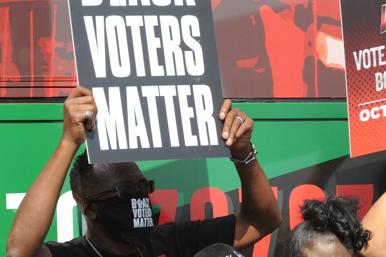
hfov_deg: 8.5
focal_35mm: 243
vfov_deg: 5.6
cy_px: 70
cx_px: 271
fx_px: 2604
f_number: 18
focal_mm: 155
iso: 2500
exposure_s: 1/1250
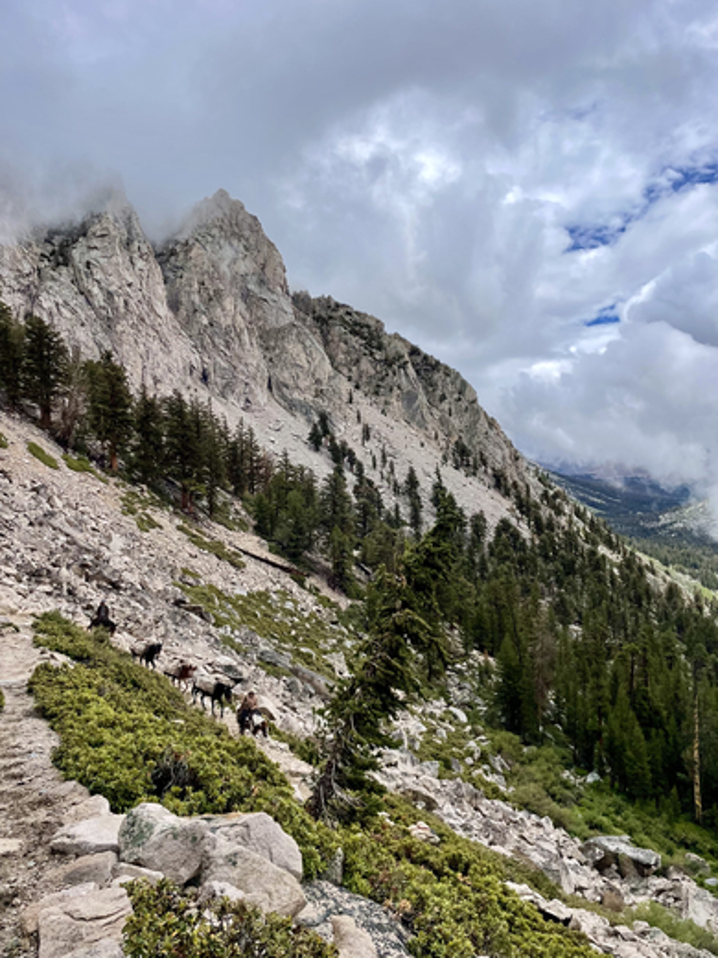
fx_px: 719
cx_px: 359
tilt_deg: +2.2
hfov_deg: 53.1
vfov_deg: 67.3
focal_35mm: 26
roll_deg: +1.4
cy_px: 479
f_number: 1.6
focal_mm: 4.2
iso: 32
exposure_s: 1/5814
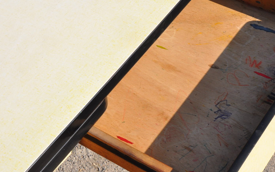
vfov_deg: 14.6
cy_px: 39
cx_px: 162
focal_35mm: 89
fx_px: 667
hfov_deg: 23.3
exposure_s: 1/250
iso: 400
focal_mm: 38
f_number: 16
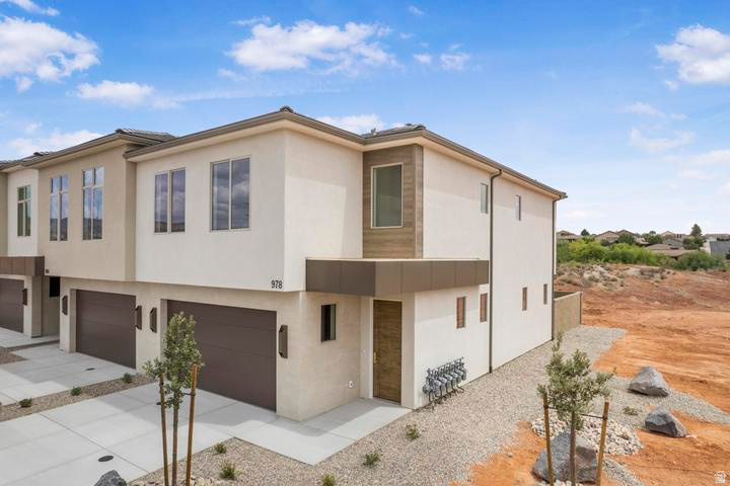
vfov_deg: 57.2
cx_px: 365
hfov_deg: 78.6
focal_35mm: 22
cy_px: 243
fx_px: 446
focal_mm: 8.38
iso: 100
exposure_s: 1/1000
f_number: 2.8
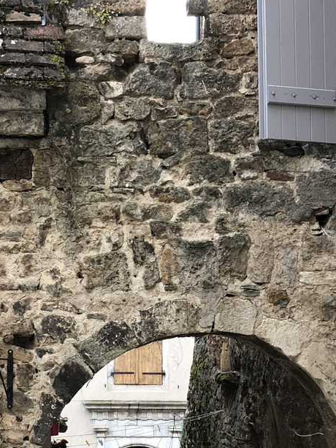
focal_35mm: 73
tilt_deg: +1.3
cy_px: 355
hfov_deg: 20.1
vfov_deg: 26.2
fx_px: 945
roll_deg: +0.4
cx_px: 119
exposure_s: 1/40
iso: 25
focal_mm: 4
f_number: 1.8
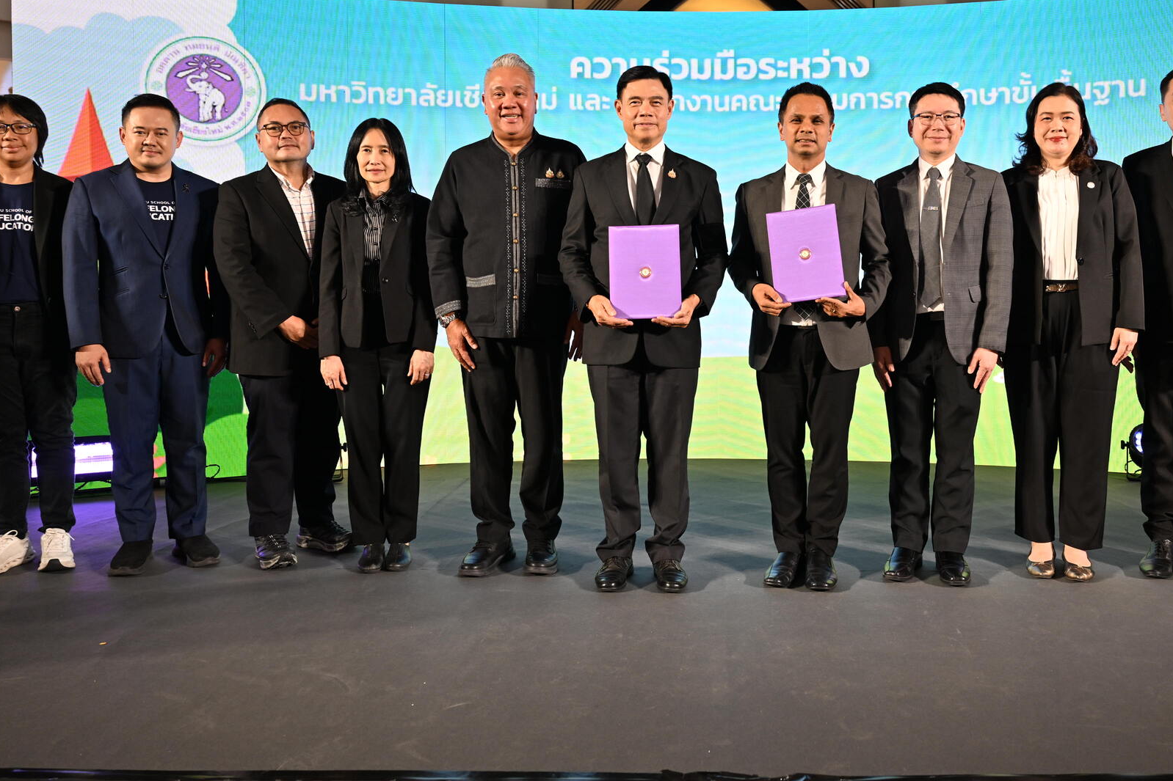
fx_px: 1010
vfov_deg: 41.9
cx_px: 680
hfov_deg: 60.0
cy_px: 282
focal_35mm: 31
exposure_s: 1/125
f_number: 3.5
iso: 500
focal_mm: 24
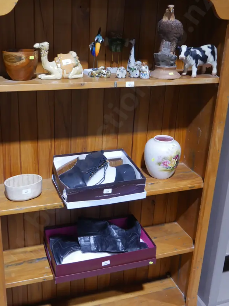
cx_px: 96
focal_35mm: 42
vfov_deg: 44.8
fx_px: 370
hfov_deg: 34.3
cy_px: 146
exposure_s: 1/60
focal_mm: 17
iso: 800
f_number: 4
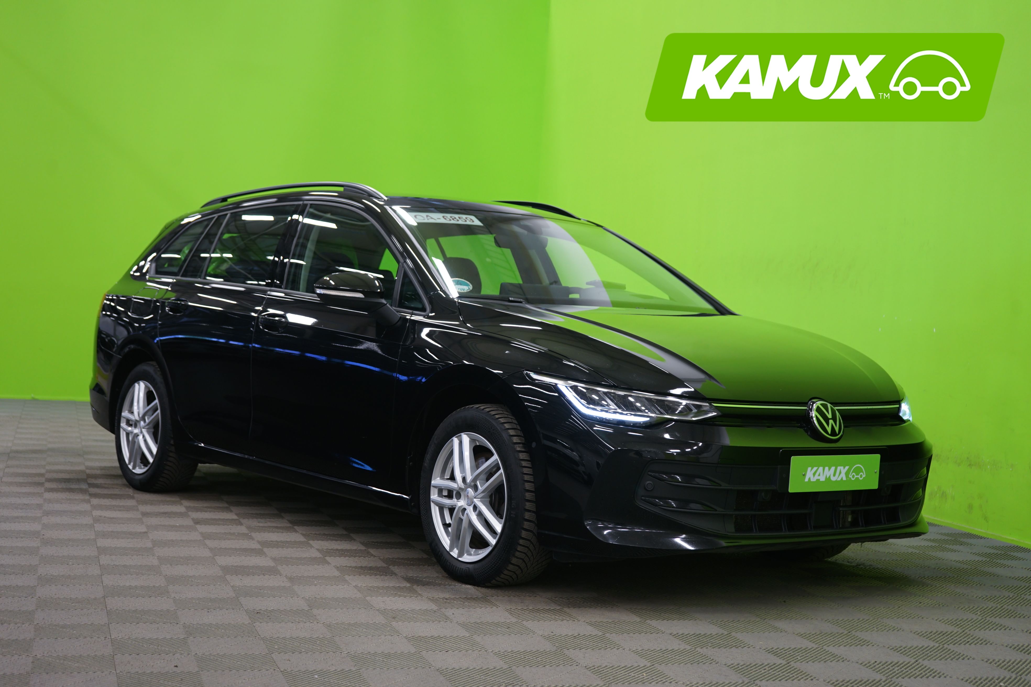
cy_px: 344
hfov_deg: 37.5
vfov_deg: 25.5
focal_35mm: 53
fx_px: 1518
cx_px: 516
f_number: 5
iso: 400
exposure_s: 1/8
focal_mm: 53
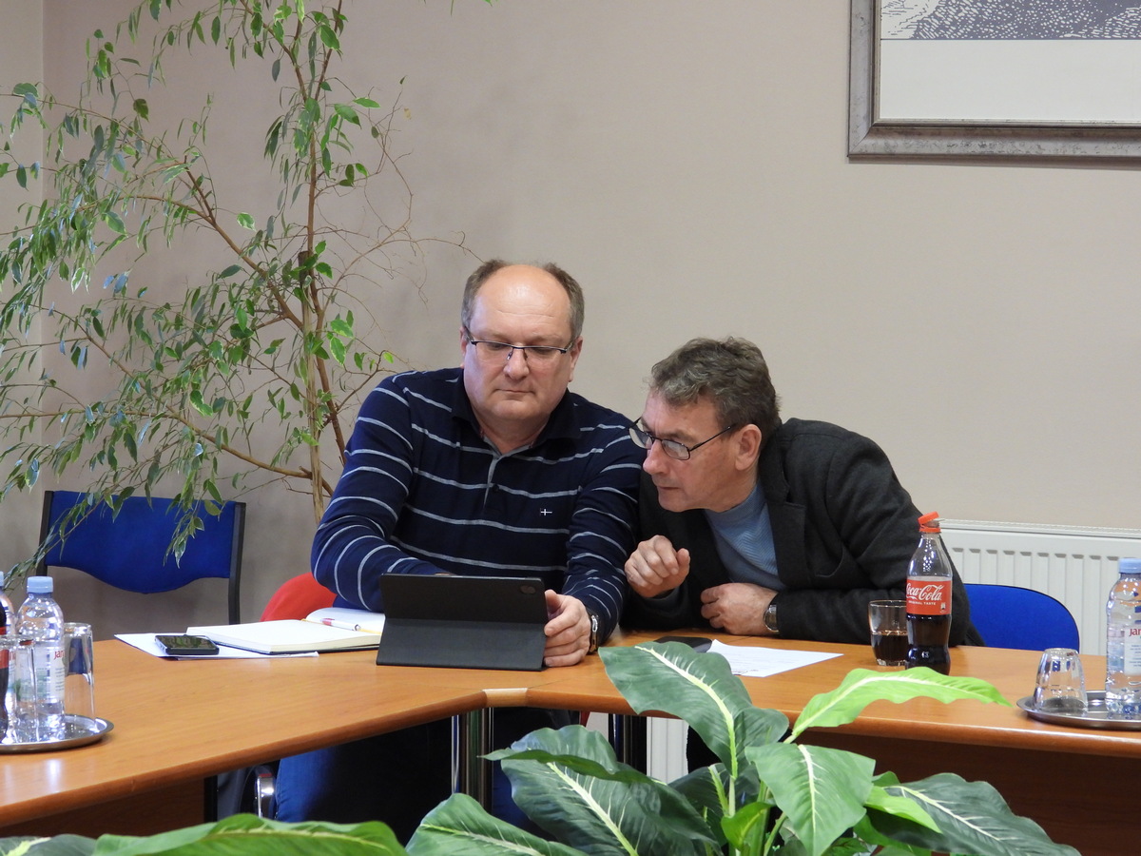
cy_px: 428
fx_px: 4120
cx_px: 570
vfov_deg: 11.9
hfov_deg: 15.8
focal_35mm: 125
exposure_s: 1/15
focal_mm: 22.5
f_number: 4
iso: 400
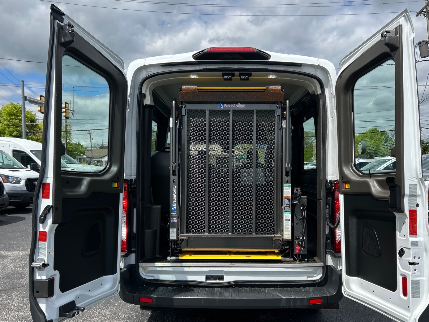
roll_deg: +1.7
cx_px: 223
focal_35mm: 30
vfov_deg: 46.8
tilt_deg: -0.1
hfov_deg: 59.9
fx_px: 372
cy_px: 171
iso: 50
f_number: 1.5
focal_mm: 5.7
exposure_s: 1/3831
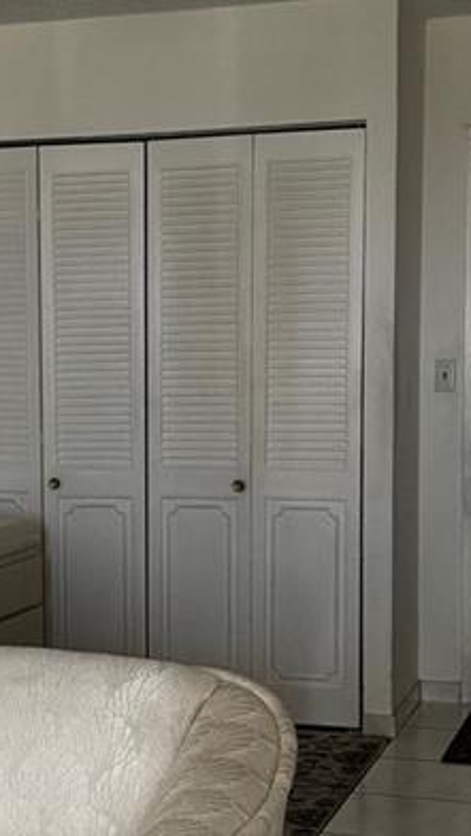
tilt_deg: -5.6
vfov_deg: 26.4
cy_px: 512
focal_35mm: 80
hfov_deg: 14.9
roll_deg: +0.9
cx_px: 30
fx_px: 1773
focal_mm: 6.76
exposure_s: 1/60
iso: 320
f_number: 1.78
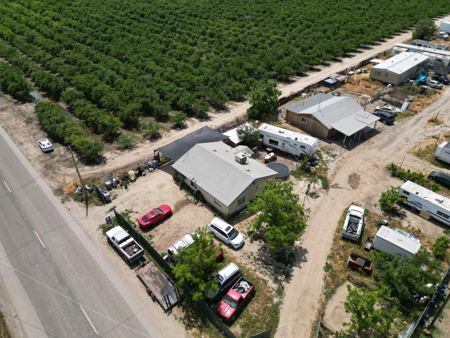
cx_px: 225
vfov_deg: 56.8
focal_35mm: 24
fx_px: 312
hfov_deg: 71.6
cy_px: 169
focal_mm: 6.72
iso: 110
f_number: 1.7
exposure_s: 1/200
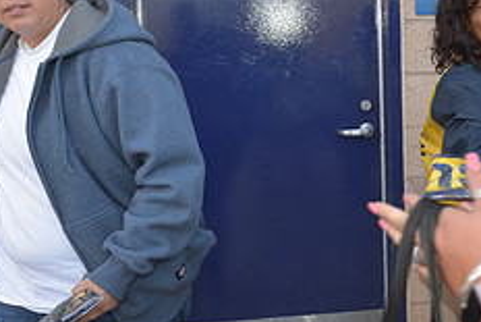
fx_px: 802
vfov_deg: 22.6
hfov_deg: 30.8
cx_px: 489
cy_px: 134
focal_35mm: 60
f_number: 5.6
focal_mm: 24
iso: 250
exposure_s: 1/125
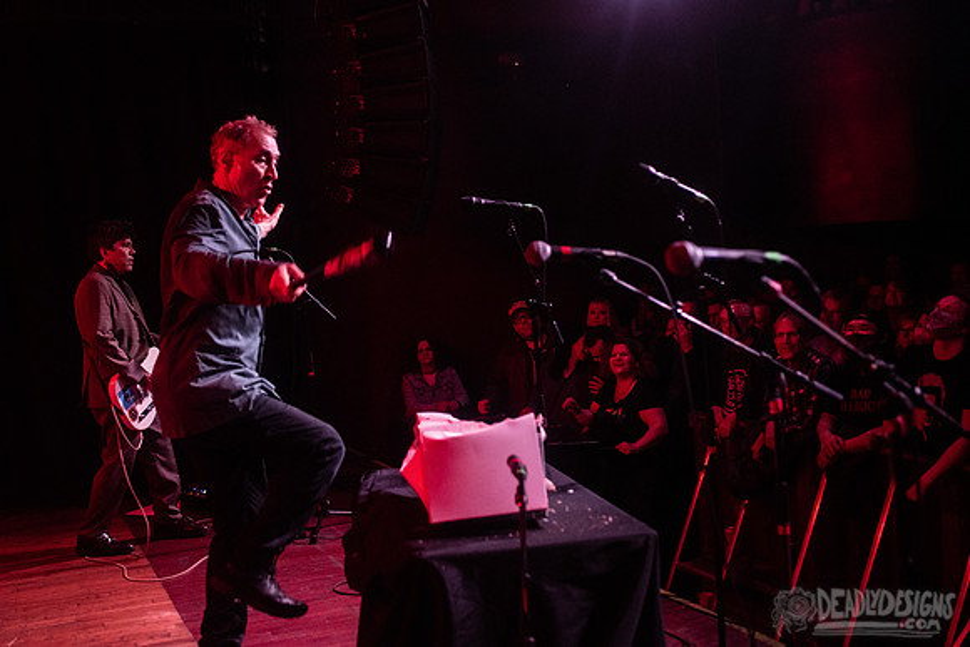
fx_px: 1236
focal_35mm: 46
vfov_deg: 29.3
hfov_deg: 42.7
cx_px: 414
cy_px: 276
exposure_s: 1/160
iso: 2000
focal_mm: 40
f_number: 3.2
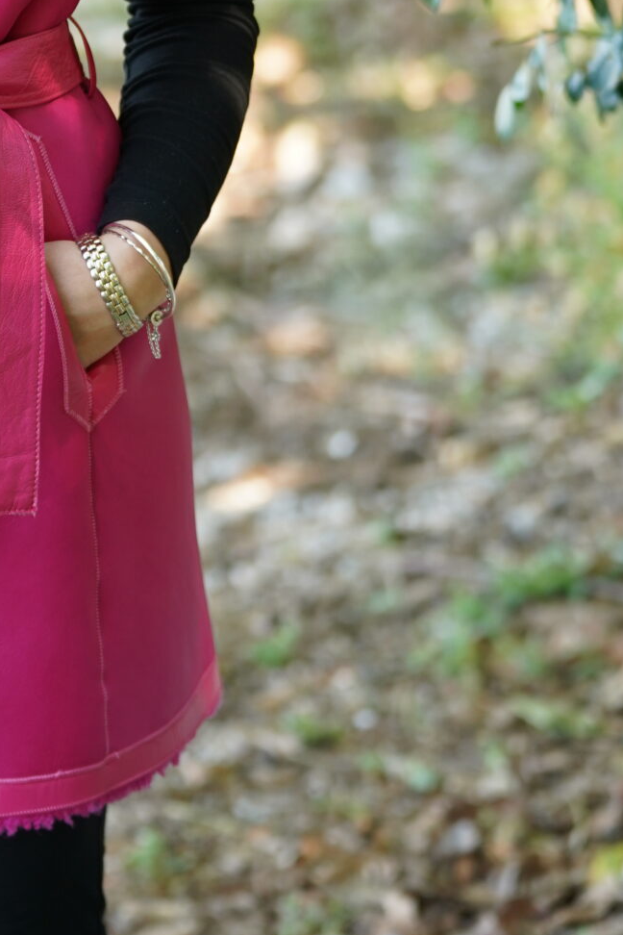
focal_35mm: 208
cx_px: -91
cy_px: -13
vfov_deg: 9.8
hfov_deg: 6.6
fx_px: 5399
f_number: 2.8
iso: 400
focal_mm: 79
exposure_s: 1/320
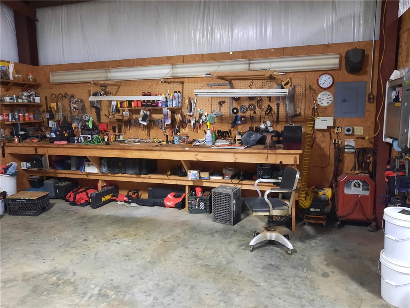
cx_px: 205
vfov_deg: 54.9
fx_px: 296
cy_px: 154
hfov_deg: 69.4
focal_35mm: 25
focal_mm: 4.6
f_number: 2
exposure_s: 1/24
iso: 320
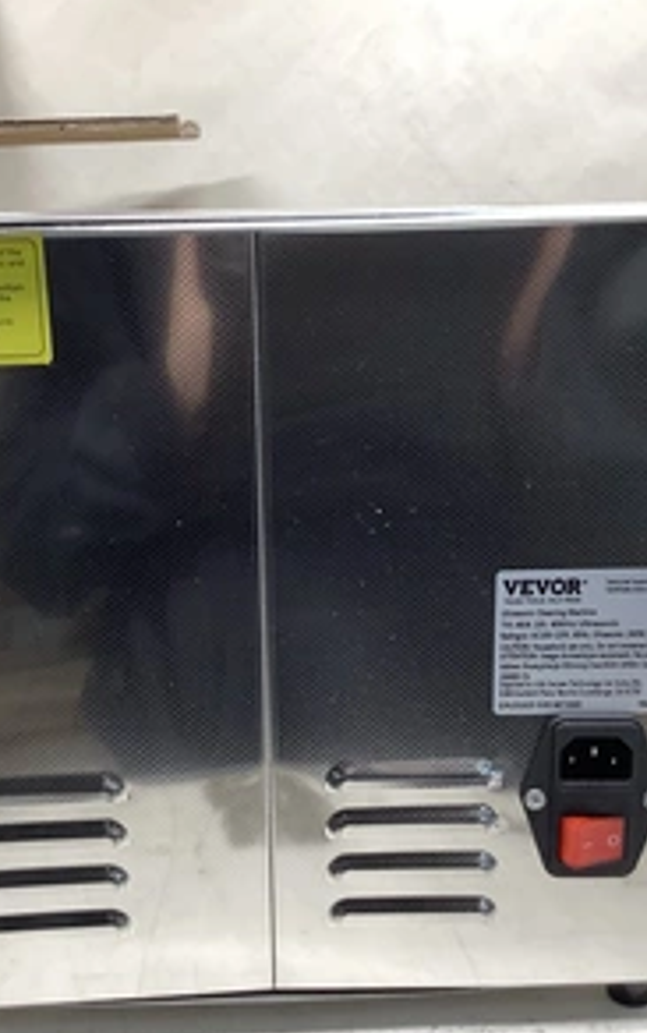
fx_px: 1267
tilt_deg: -14.3
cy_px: 513
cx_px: 283
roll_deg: +1.6
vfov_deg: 44.3
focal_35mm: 45
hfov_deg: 28.6
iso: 80
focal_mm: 3.3
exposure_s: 1/60
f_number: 2.4
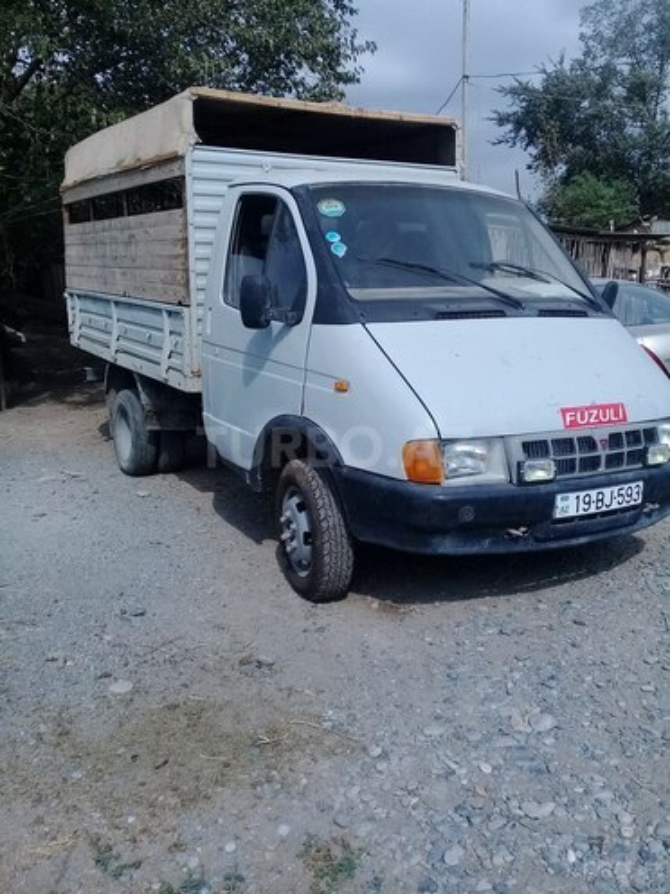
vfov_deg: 58.4
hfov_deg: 45.4
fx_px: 800
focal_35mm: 31
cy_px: 447
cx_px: 335
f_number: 2.2
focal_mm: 3.3
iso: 64
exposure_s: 1/2304
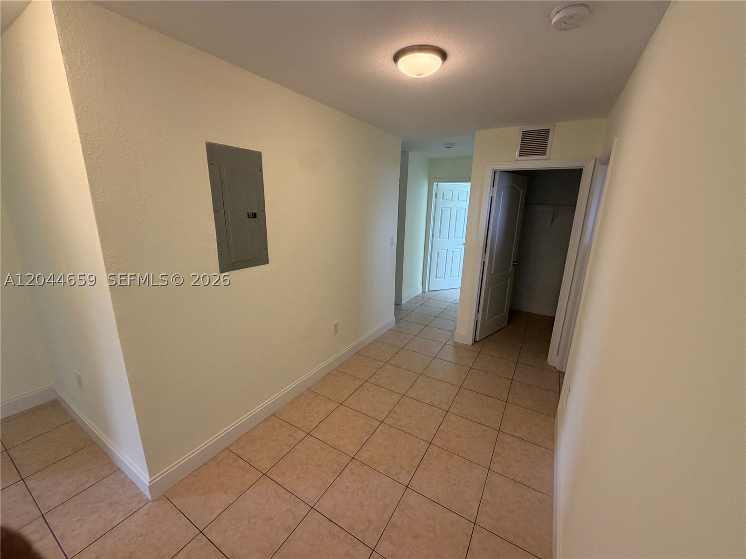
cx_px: 373
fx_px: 302
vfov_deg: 85.7
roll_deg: -0.6
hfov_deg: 102.1
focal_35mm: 14
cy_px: 280
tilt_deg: -14.5
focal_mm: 2.22
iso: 250
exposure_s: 1/120
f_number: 2.2
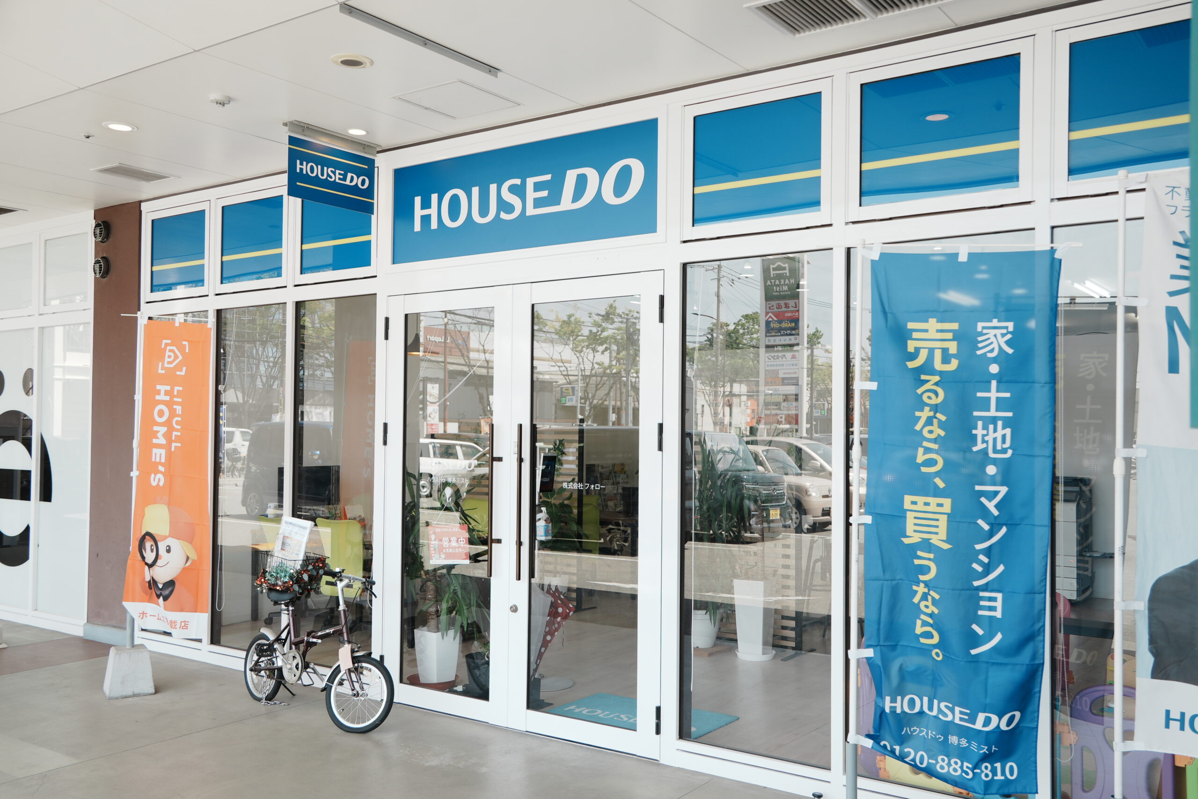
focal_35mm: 31
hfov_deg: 60.3
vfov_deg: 42.3
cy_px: 400
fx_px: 1032
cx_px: 599
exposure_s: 1/80
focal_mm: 21
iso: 100
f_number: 5
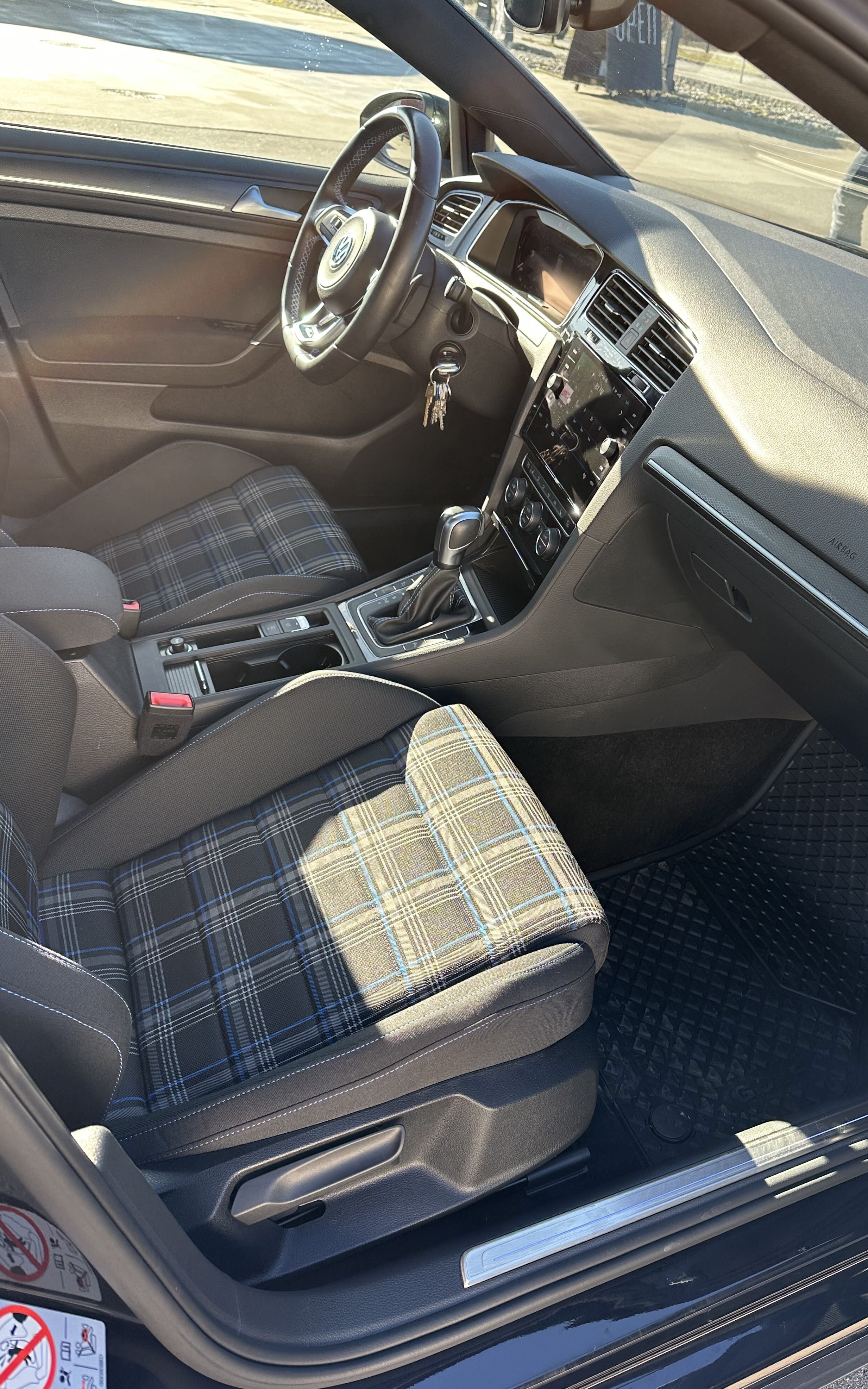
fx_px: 984
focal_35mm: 26
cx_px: 520
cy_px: 700
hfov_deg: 47.3
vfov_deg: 70.4
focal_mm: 6.86
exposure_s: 1/303
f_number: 1.78
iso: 80
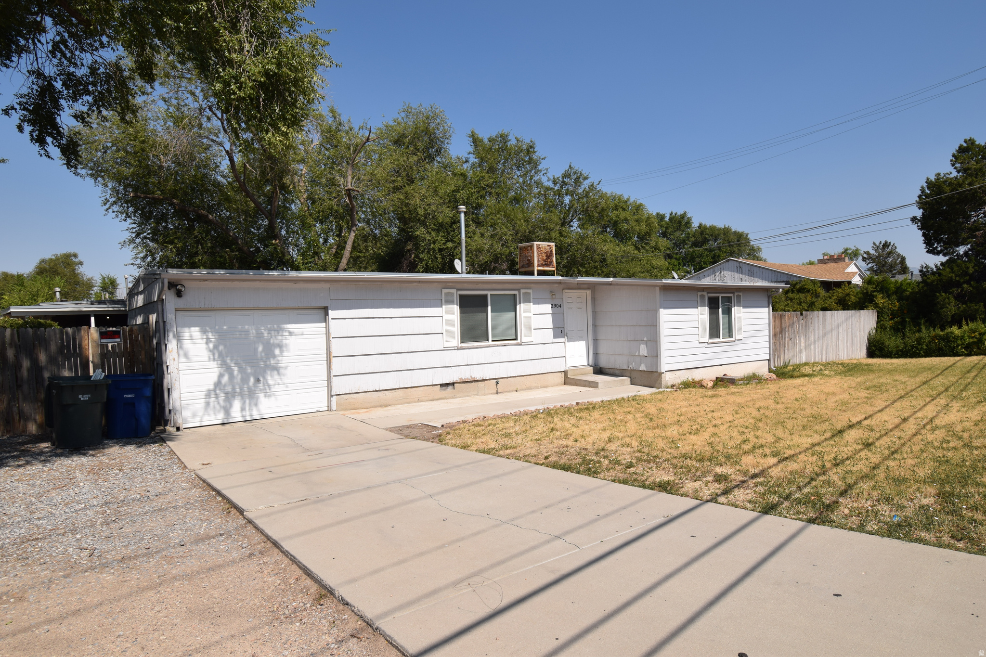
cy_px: 328
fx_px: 575
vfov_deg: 59.5
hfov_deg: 81.2
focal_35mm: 21
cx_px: 493
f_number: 13
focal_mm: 14
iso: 100
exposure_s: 1/200
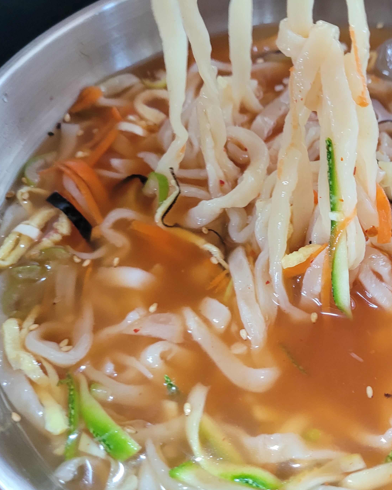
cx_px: 330
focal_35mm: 37
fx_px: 537
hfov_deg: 38.2
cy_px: 254
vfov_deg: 49.1
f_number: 1.8
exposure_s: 1/40
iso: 320
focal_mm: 5.4
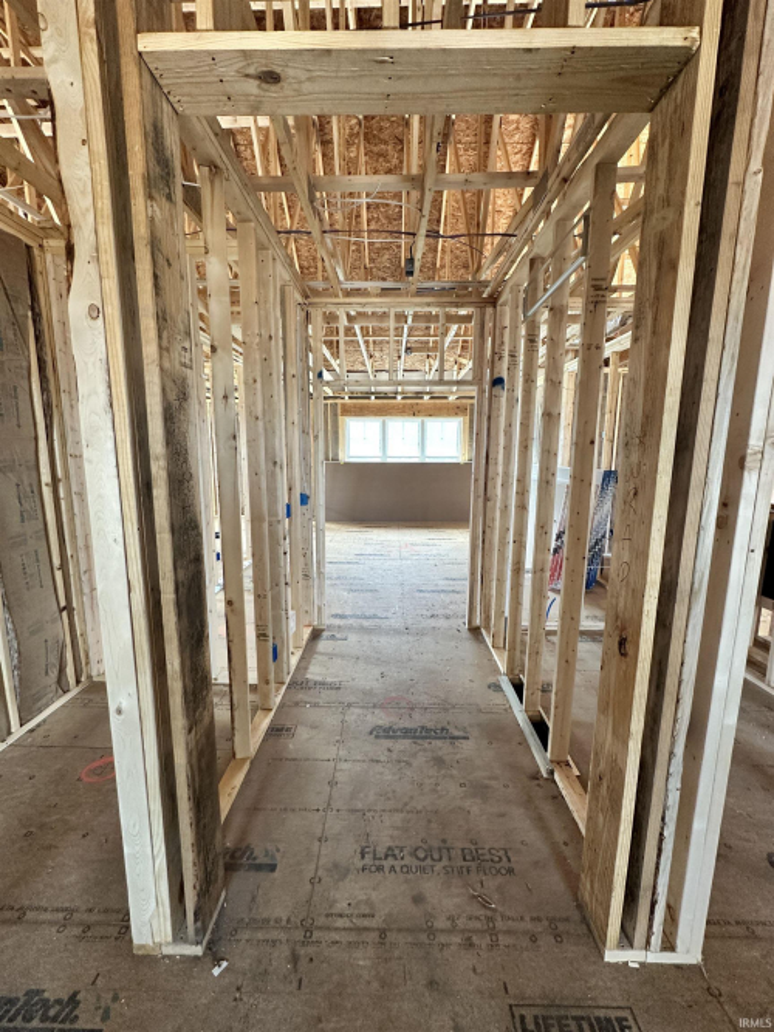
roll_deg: -1.2
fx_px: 418
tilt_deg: -8.1
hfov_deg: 85.7
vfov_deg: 102.1
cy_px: 516
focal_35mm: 14
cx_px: 387
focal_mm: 2.22
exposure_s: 1/73
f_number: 2.2
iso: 320
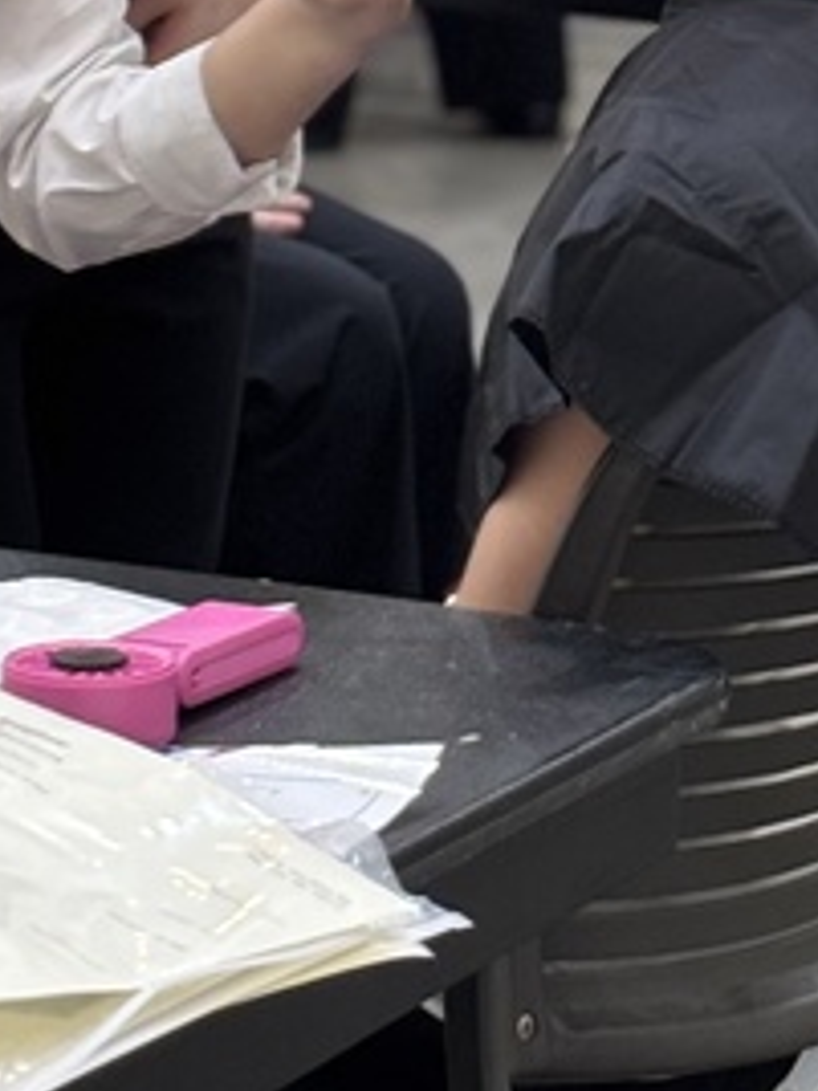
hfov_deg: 7.5
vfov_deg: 9.9
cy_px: 85
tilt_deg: -9.9
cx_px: 541
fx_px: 6270
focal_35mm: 199
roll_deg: -2.6
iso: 100
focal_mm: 5.96
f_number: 1.6
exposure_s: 1/60
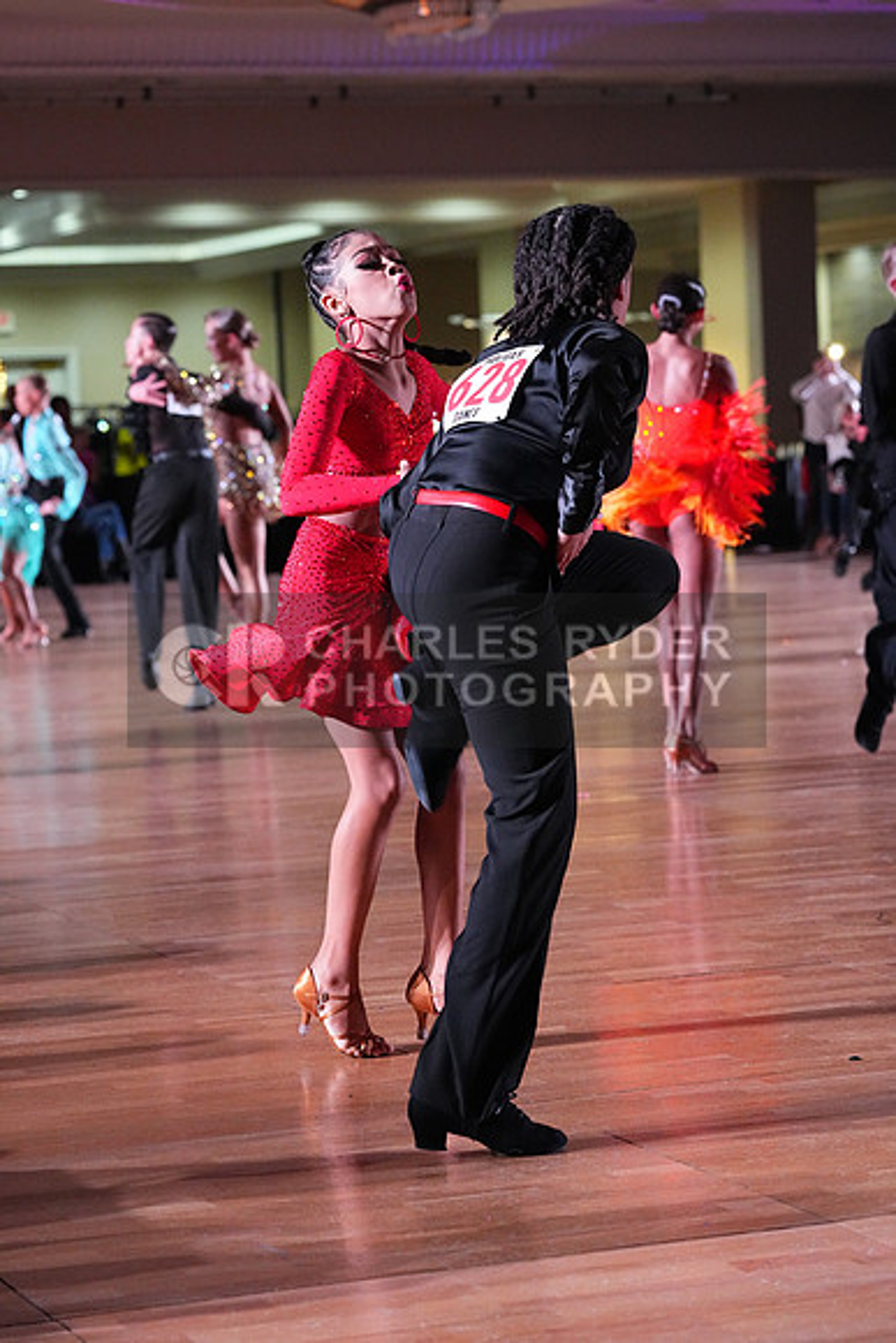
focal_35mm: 94
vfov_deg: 21.7
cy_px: 672
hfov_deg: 14.6
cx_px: 448
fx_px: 3507
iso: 10000
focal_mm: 94
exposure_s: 1/400
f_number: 5
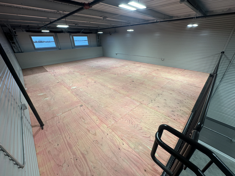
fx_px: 95
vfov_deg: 85.7
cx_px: 118
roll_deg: +0.9
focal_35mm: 14
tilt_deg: -27.7
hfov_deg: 102.1
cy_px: 88
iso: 80
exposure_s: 1/120
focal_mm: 2.22
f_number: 2.2
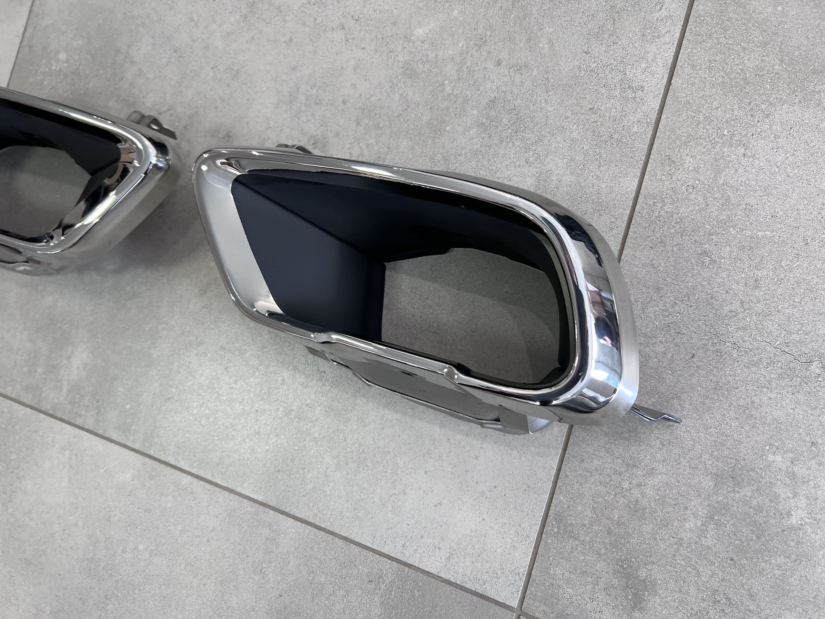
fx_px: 620
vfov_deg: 53.1
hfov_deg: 67.3
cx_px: 412
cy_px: 310
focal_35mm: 26
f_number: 1.5
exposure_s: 1/115
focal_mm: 5.7
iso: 125
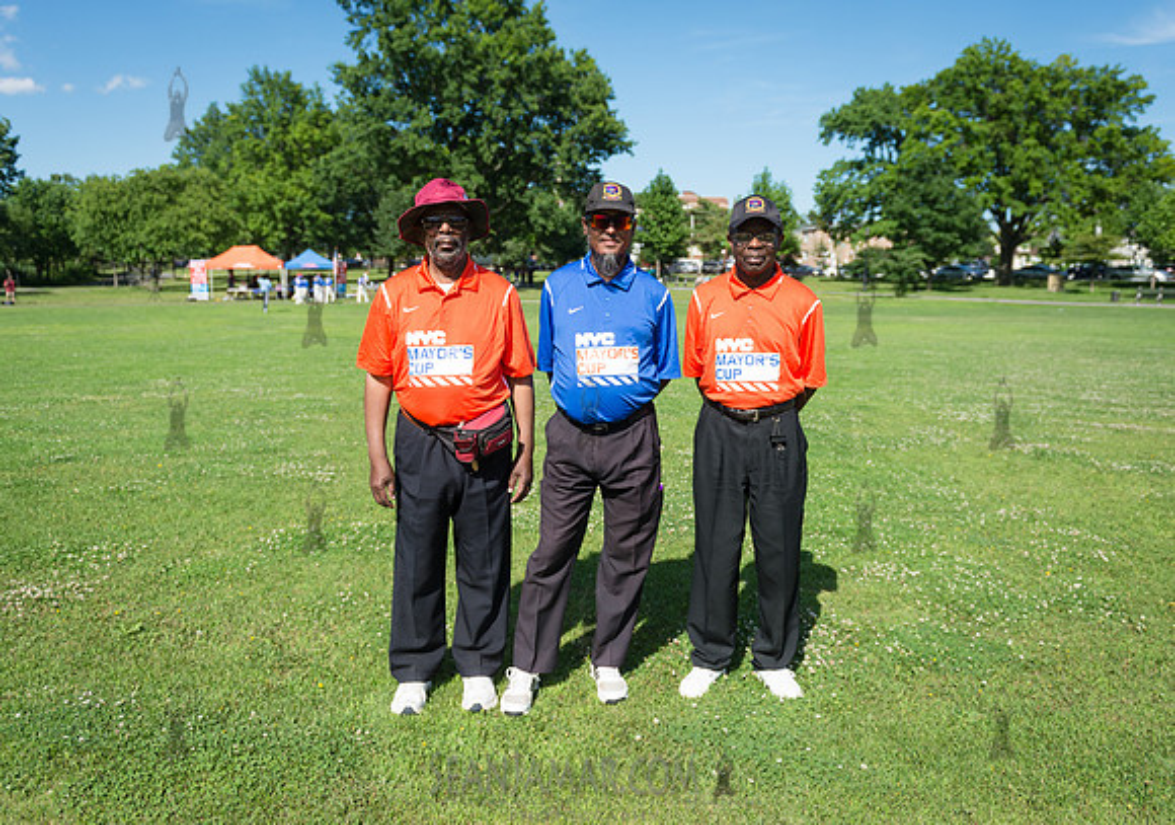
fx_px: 924
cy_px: 362
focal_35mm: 28
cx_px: 619
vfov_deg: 48.0
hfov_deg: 64.8
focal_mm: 24
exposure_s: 1/4000
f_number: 2.8
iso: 200
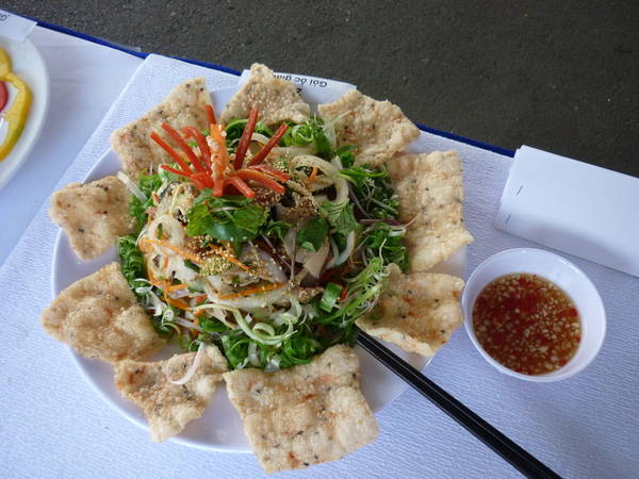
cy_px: 240
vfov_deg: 42.9
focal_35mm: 33
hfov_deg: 55.4
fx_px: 609
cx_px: 320
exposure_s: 1/80
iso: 160
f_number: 2.8
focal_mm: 5.5
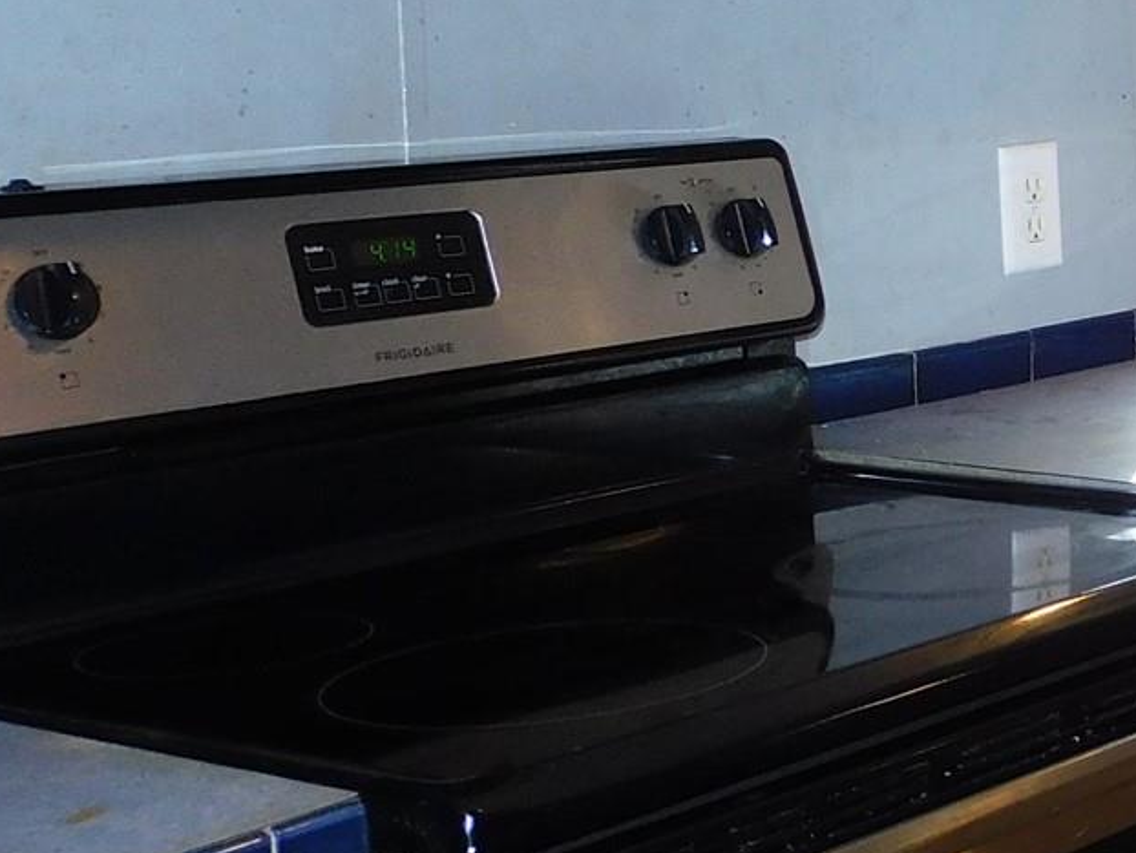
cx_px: 1819
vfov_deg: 18.5
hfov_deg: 20.3
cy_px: 135
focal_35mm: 79
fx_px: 2594
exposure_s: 1/30
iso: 200
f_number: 3.3
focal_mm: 4.3
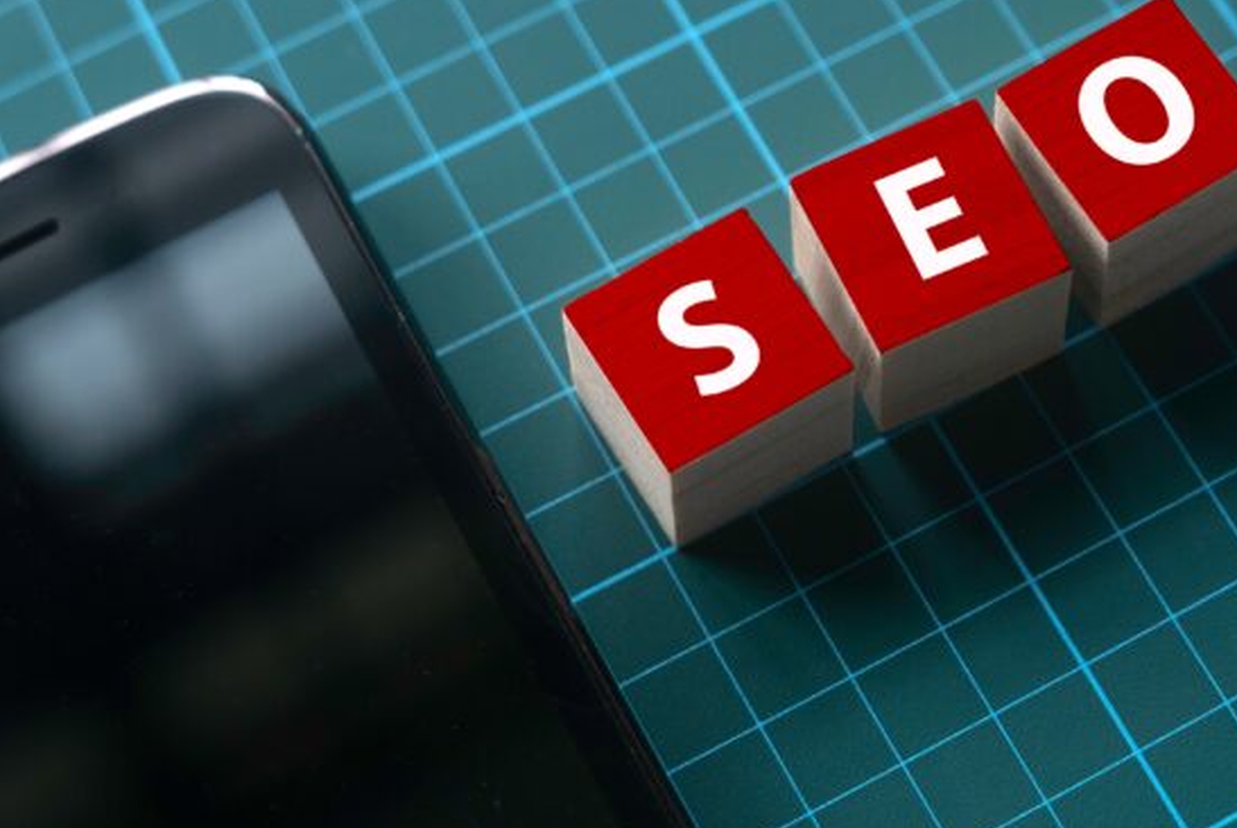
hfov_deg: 20.1
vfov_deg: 13.6
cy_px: 422
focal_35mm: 101
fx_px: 3474
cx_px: 794
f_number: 2.8
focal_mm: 32.6
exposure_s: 1/125
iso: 320
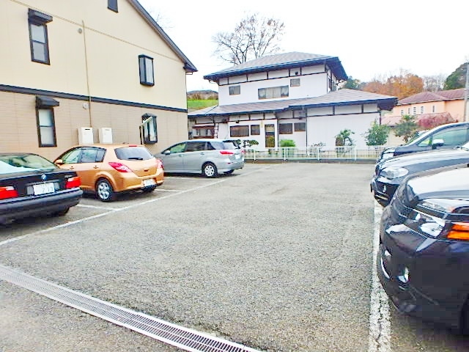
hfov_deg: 79.0
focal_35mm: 21
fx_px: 285
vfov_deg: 63.4
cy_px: 176
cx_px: 234
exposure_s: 1/250
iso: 125
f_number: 3.5
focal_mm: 3.7
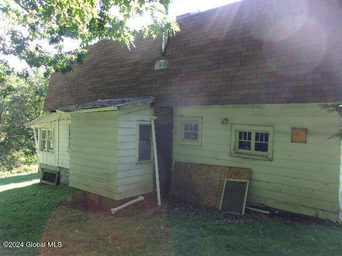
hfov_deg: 65.3
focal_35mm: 27
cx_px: 171
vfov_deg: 51.4
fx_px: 267
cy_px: 128
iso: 80
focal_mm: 4.9
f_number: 3
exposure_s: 1/100
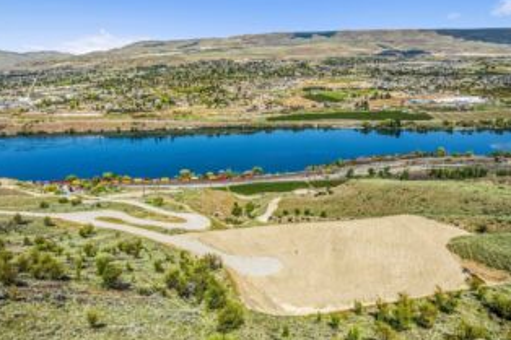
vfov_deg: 46.2
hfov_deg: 65.4
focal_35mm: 28
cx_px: 239
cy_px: 146
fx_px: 397
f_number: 2.8
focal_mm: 8.38
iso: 100
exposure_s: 1/6000
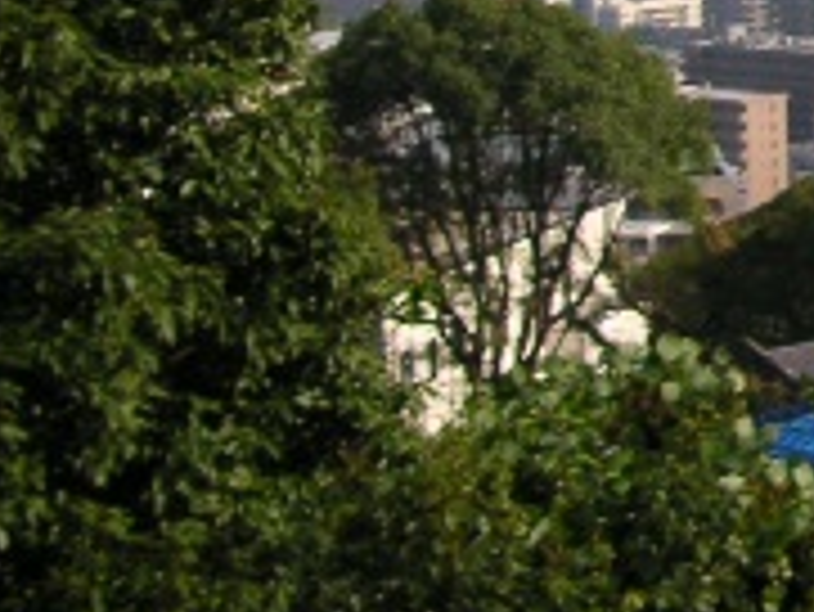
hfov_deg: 13.7
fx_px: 3083
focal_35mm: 131
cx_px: 1394
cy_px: -86
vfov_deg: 11.2
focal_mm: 6.1
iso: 50
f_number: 6.7
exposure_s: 1/180
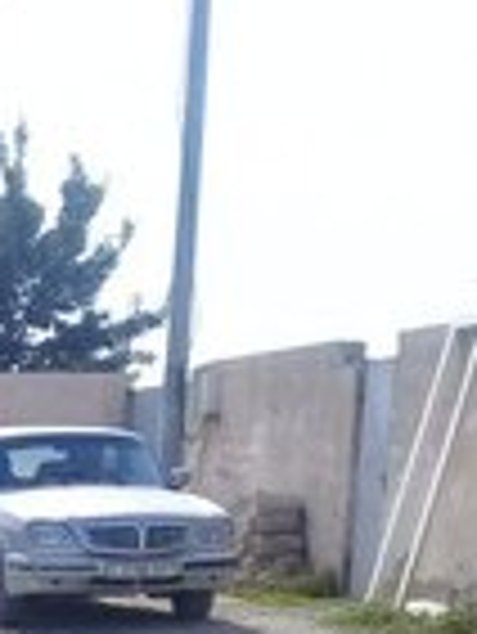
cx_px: -288
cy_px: 1021
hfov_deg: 12.7
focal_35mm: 109
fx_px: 2000
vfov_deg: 16.1
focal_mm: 3.3
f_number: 2.2
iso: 50
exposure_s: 1/984
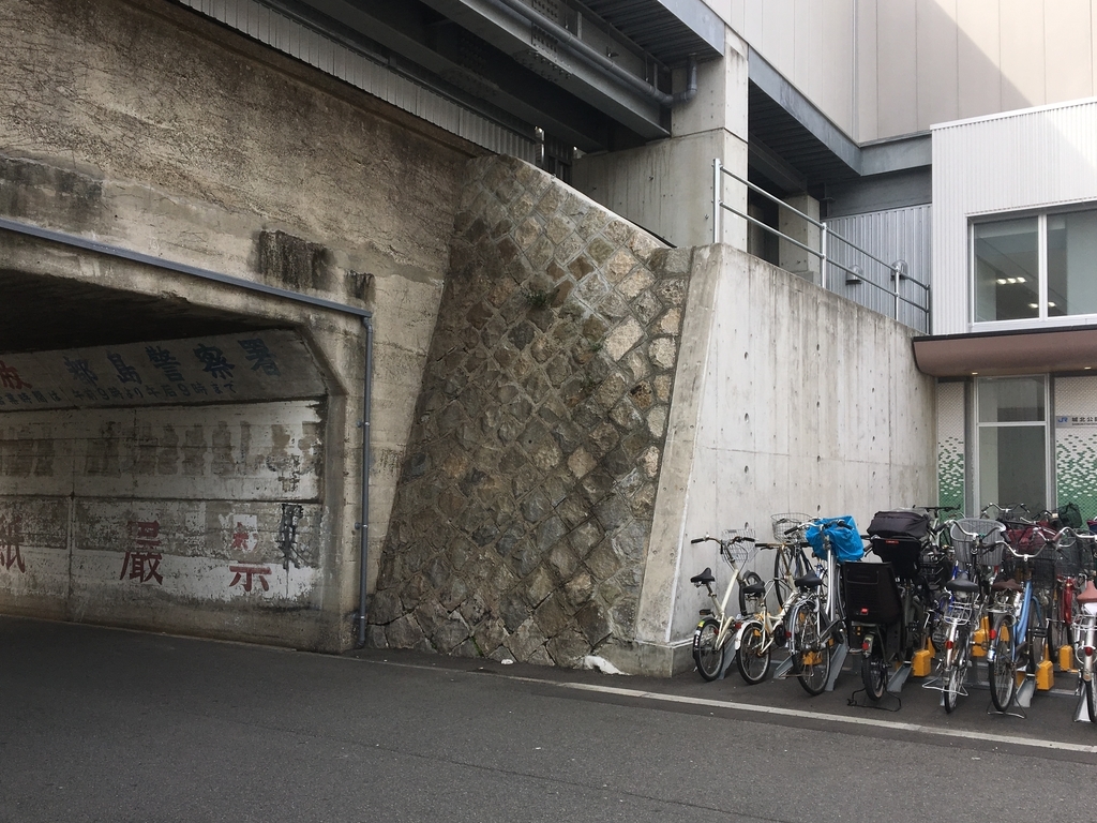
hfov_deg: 53.9
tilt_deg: +3.5
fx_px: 1077
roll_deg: -0.9
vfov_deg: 41.8
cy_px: 424
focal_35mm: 34
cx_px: 510
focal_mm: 4.15
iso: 25
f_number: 2.2
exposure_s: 1/836
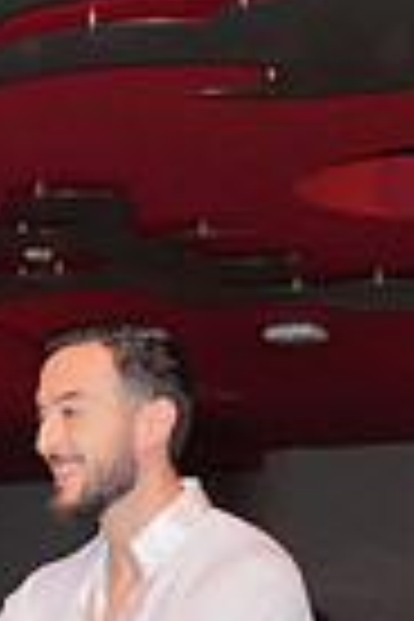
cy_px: 932
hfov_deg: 8.6
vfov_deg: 12.5
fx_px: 2691
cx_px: -241
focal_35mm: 156
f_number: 4
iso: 4000
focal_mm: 37
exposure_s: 1/200
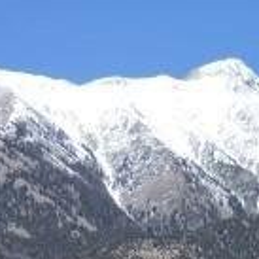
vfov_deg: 8.4
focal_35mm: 207
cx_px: 535
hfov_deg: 8.0
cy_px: 214
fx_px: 1752
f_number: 3.6
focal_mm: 8.9
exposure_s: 1/1000
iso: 100
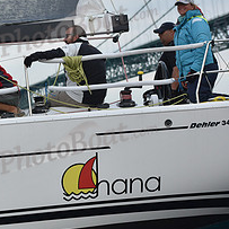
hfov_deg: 10.1
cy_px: 102
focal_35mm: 170
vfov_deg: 10.3
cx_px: -59
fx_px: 1272
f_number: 4
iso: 500
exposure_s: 1/640
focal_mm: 70
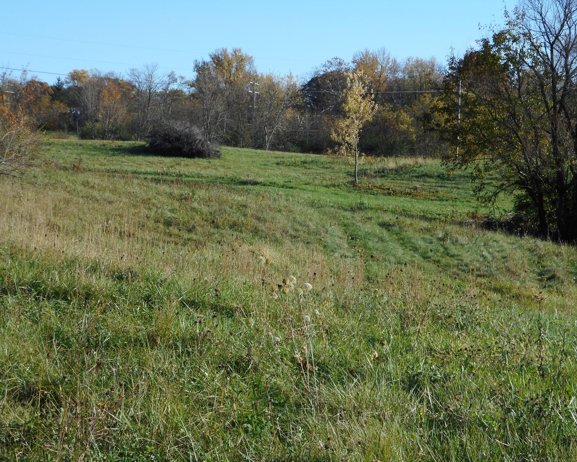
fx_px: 1195
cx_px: 285
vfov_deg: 21.9
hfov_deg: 27.1
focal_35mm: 70
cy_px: 231
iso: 80
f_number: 5.3
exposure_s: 1/250
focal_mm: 12
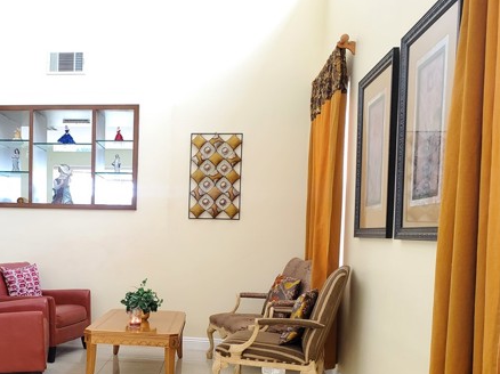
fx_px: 549
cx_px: 144
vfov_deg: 37.2
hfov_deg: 47.7
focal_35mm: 38
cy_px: 252
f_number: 2.4
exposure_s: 1/40
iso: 250
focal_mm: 4.3
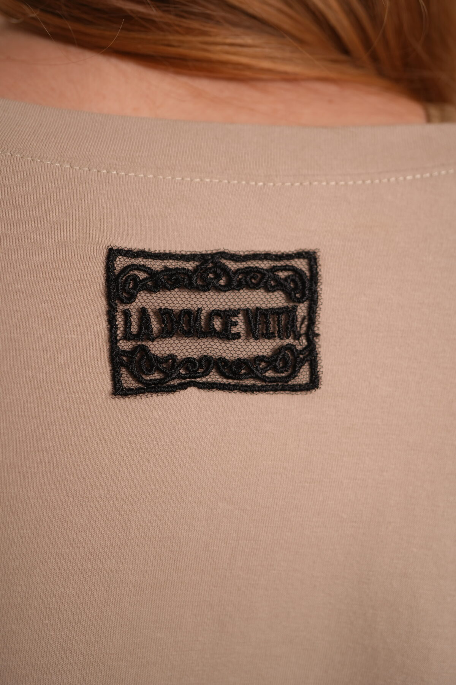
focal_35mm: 50
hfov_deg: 27.0
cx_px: 228
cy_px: 342
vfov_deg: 39.6
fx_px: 950
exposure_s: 1/125
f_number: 2.8
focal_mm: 50
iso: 400
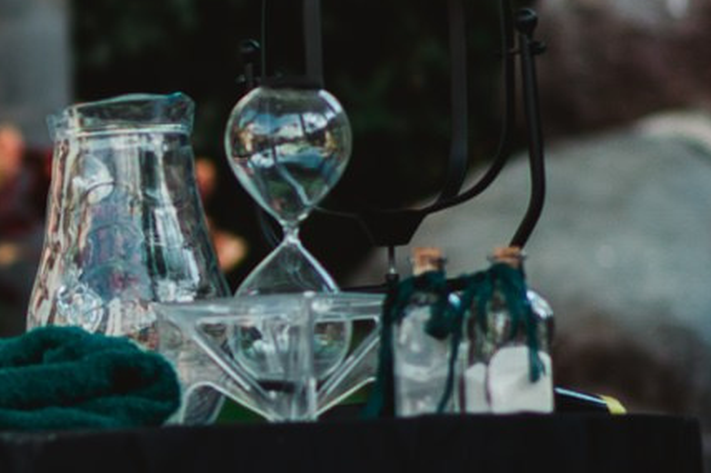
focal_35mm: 407
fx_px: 8035
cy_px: 266
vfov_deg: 3.4
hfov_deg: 5.0
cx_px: -430
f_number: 2.5
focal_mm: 85
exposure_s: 1/800
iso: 100
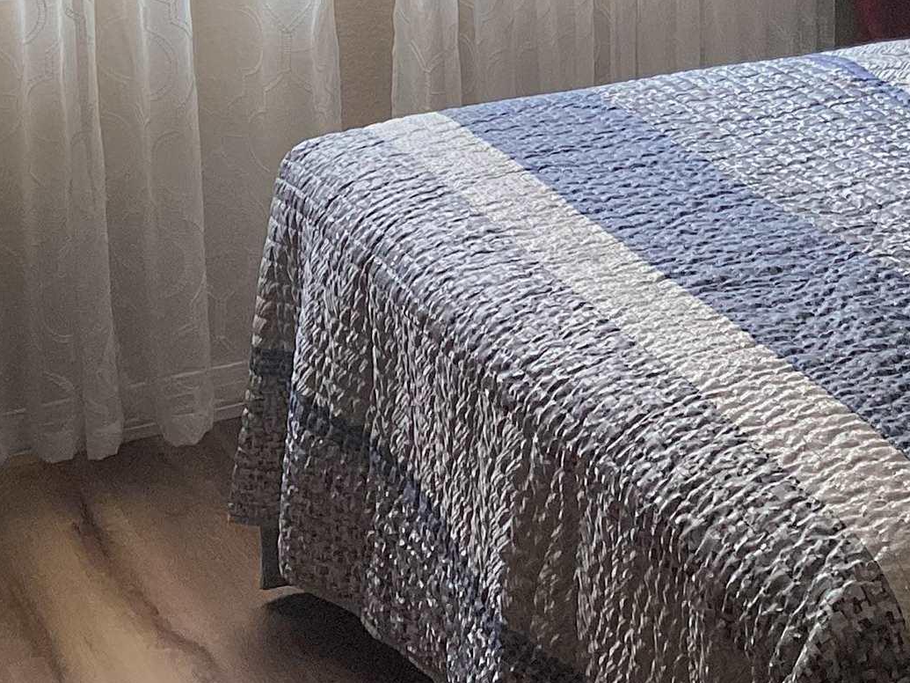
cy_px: -229
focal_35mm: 92
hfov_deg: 20.4
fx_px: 2418
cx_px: 966
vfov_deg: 15.2
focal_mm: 3.3
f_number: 2.4
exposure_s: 1/120
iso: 50
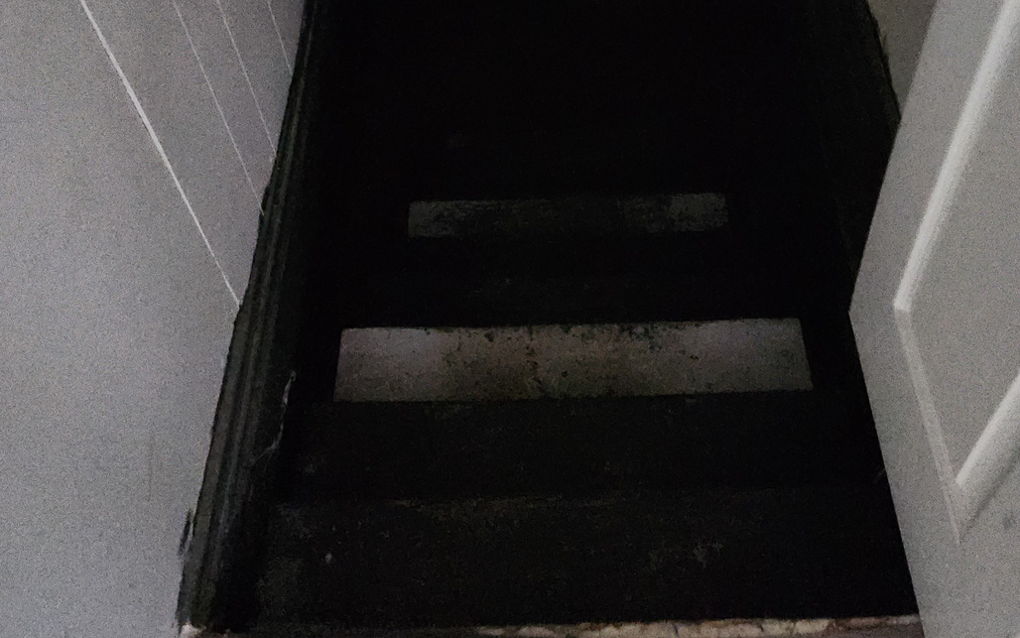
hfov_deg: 51.5
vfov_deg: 32.0
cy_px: 63
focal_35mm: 38
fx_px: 1057
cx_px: 520
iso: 5000
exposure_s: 1/10
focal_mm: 5
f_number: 1.8
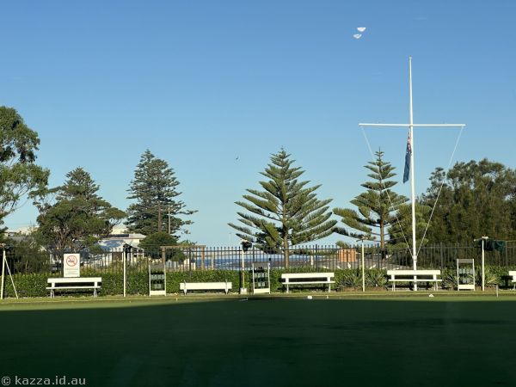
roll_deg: +0.3
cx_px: 258
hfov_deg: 25.3
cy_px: 194
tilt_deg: +3.0
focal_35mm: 77
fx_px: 1148
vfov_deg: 19.1
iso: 32
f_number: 2.8
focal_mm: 9
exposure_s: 1/307
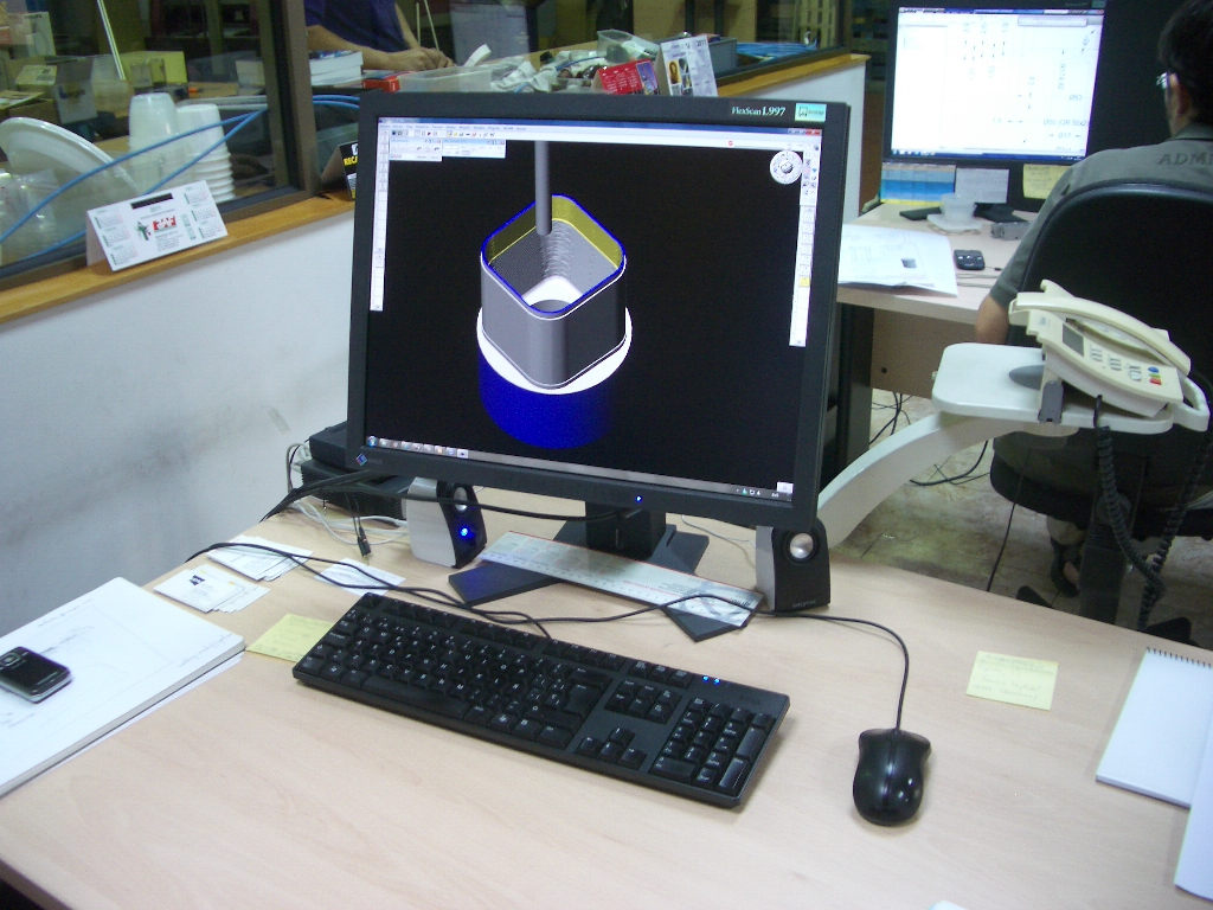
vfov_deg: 40.7
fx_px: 1226
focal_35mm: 35
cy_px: 455
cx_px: 606
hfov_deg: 52.6
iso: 100
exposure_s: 1/15
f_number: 2.6
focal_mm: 5.8
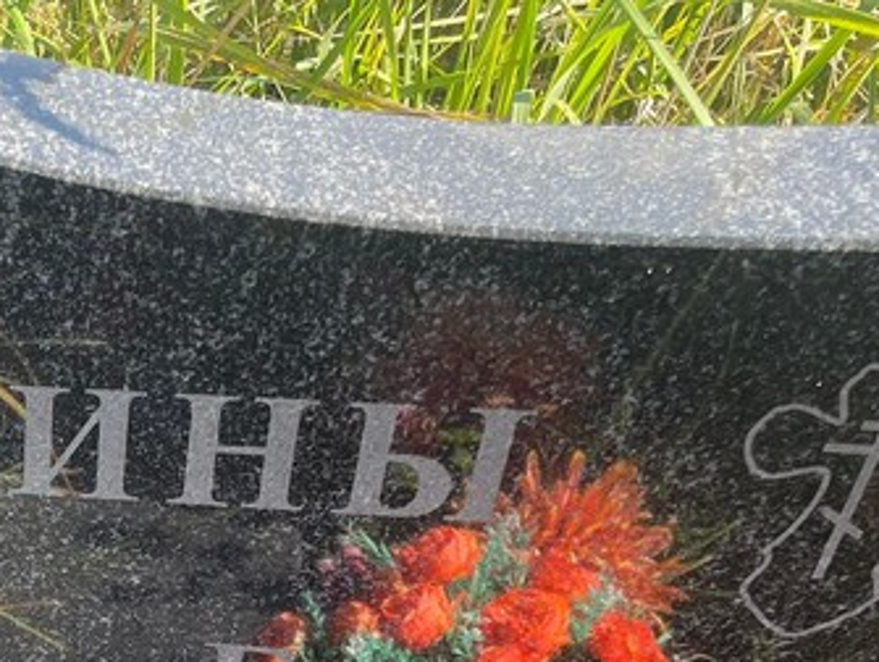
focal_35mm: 62
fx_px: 1576
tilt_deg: -42.2
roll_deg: +5.7
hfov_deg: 28.0
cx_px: -118
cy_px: 678
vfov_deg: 22.7
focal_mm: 4.2
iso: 32
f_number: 1.6
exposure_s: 1/380
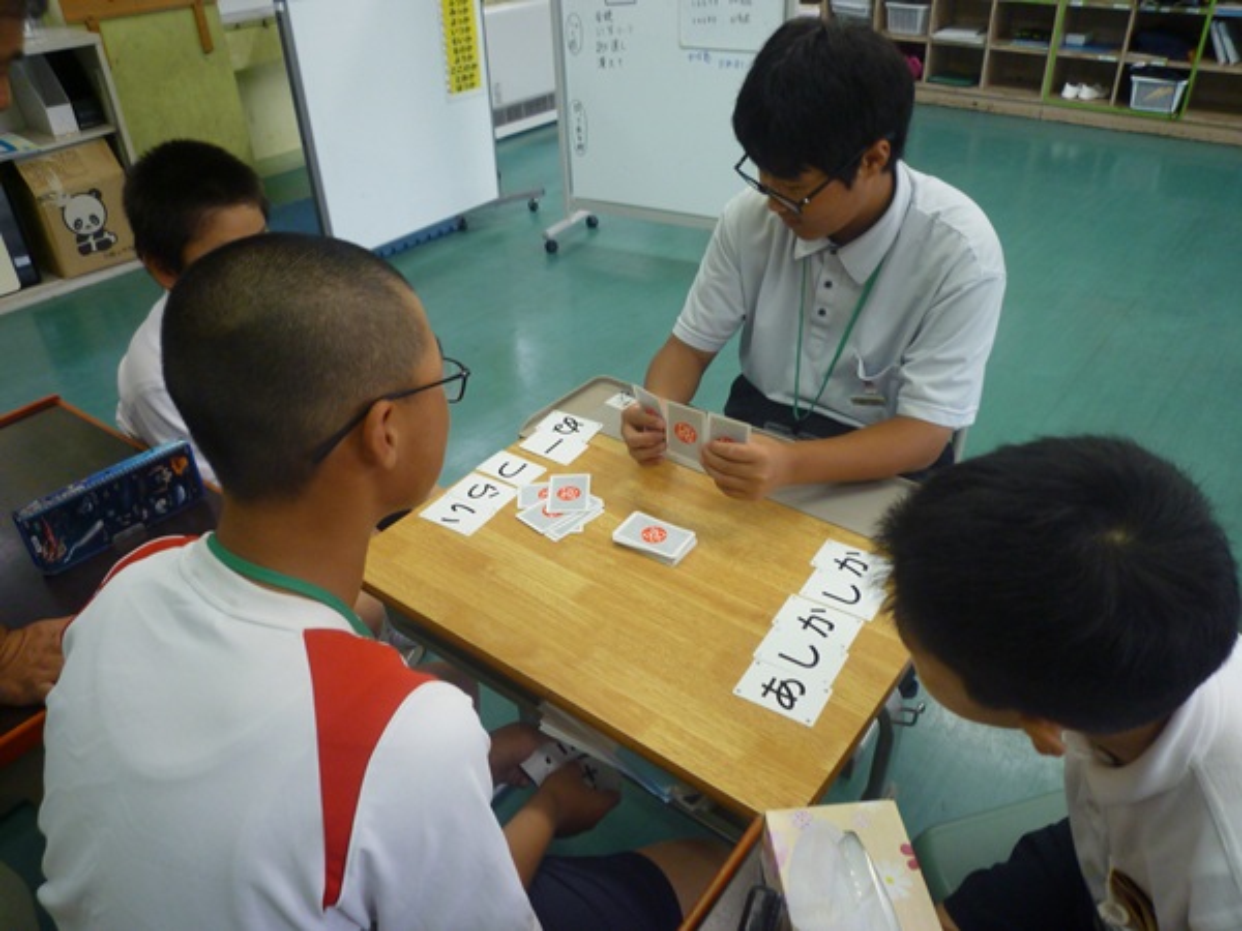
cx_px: 621
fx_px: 897
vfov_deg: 54.9
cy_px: 466
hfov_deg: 69.4
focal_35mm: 25
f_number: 2.8
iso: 160
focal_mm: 4.4
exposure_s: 1/30
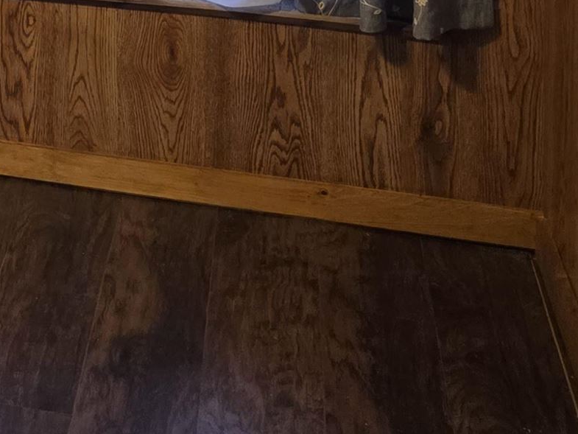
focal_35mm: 90
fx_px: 1503
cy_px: -402
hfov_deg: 19.6
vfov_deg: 14.1
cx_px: -230
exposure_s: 1/120
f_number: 1.8
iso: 320
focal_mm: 5.4
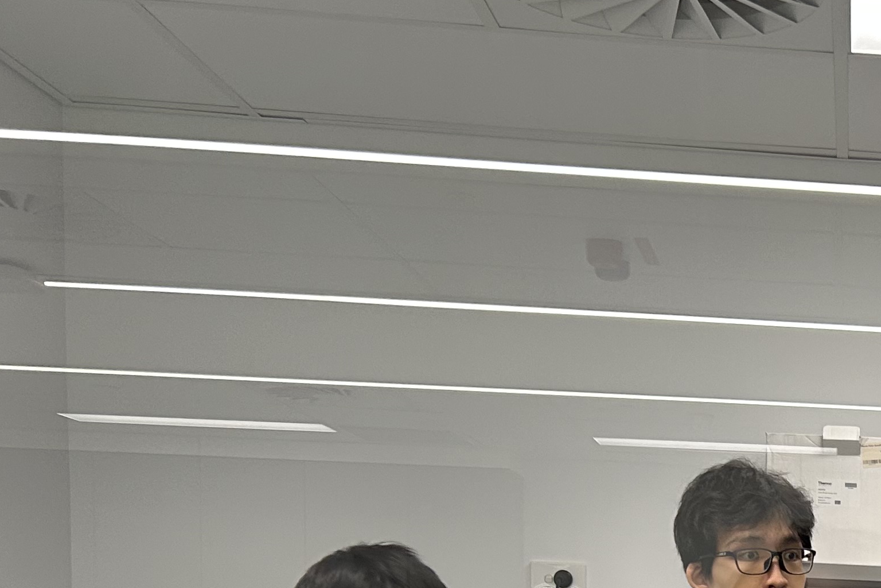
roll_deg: -2.1
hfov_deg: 25.3
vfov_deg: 17.7
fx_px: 1737
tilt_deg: -4.8
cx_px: 1089
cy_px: 817
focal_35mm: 71
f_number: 1.5
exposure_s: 1/100
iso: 100
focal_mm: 5.7
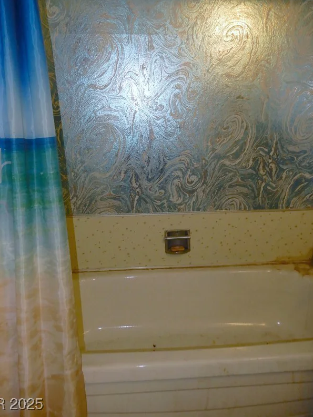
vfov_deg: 57.4
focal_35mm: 31
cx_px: 174
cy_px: 150
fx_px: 374
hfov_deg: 45.4
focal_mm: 4.3
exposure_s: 1/30
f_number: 3.4
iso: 200
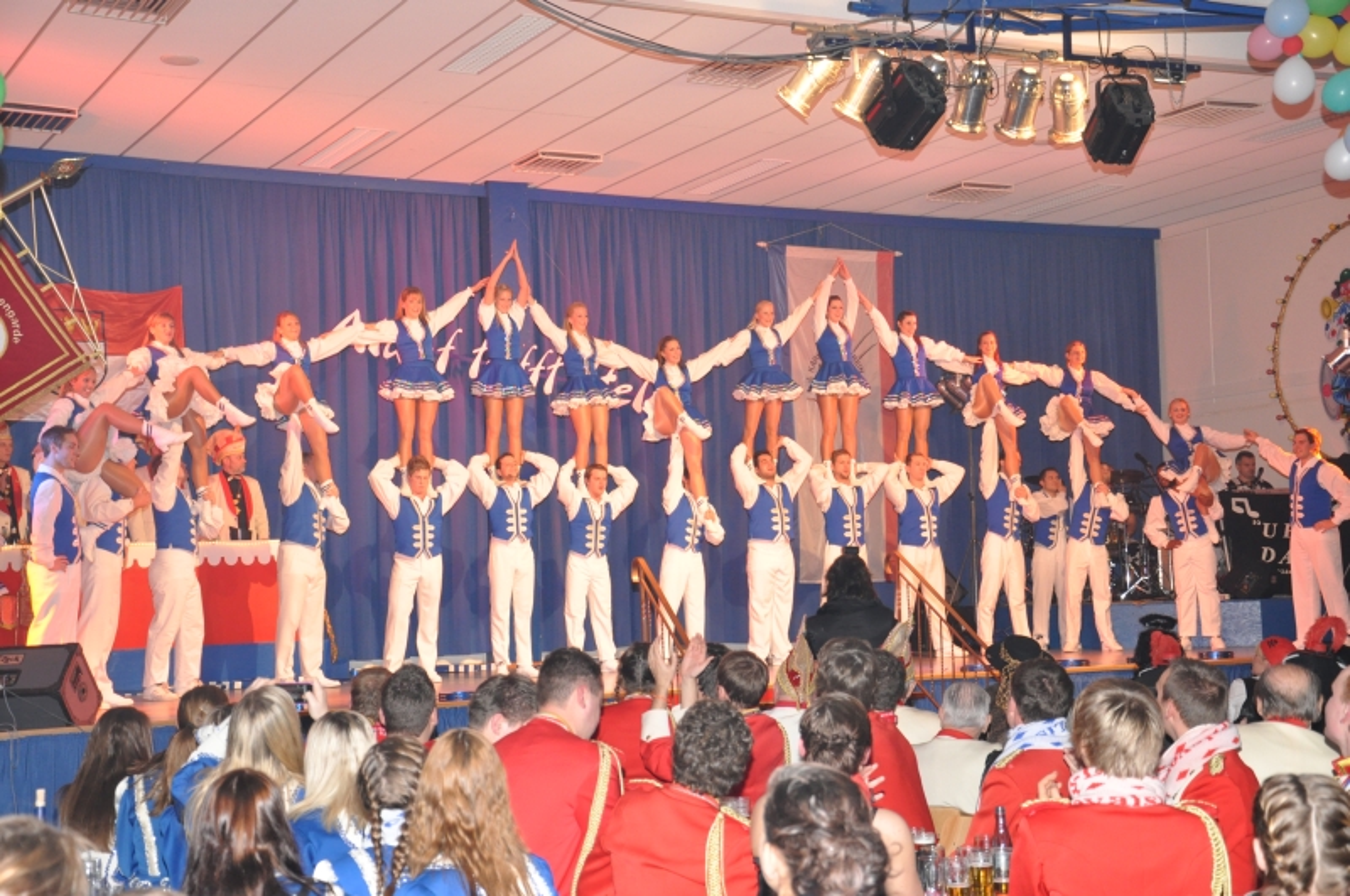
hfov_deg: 37.9
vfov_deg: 25.7
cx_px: 675
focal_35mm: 52
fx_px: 1966
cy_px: 448
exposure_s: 1/60
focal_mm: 35
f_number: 5.6
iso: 1000
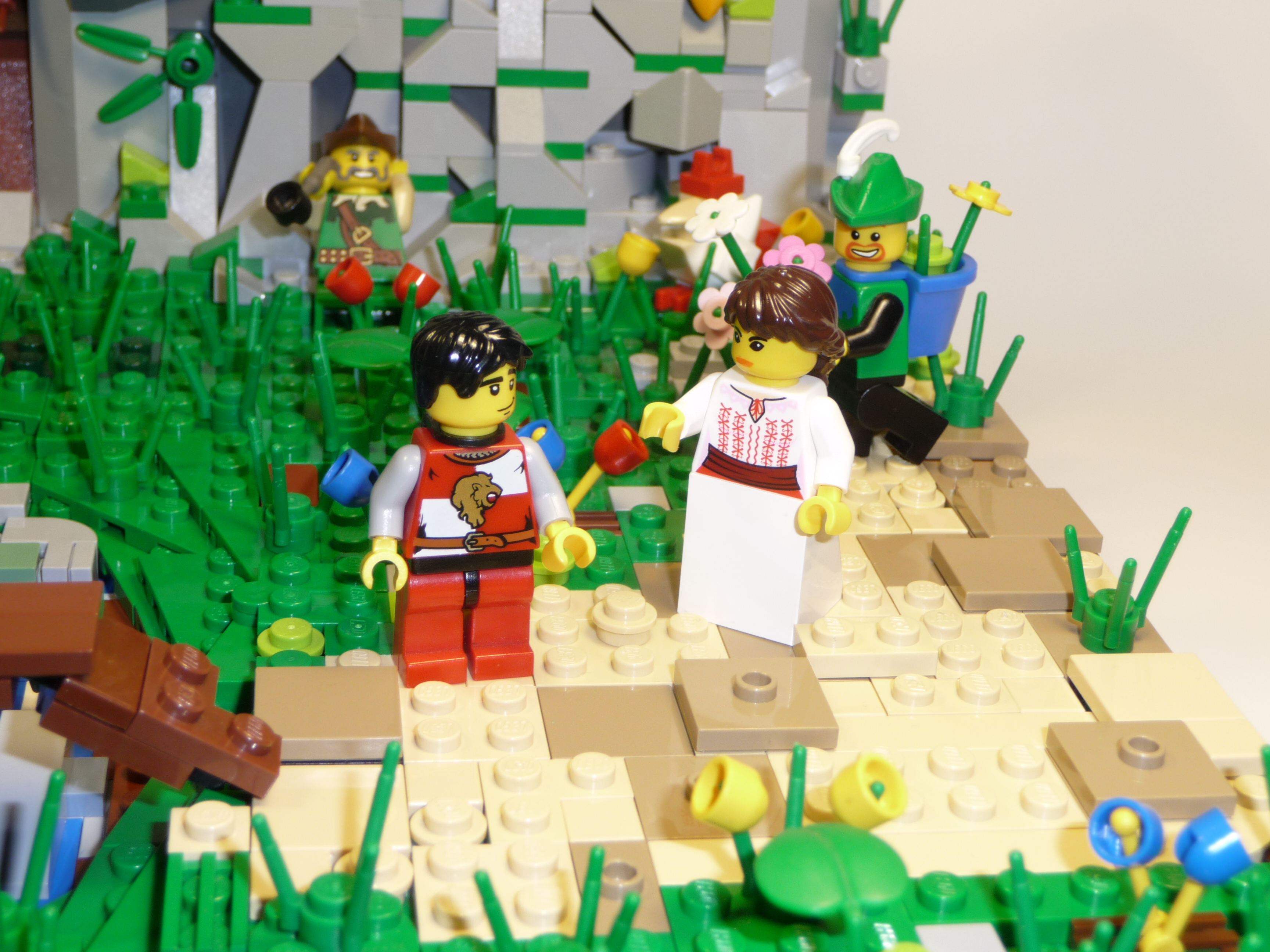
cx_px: 635
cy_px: 476
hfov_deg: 33.2
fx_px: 2128
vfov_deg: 25.2
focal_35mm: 58
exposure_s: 1/30
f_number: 4.4
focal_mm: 9.8
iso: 100
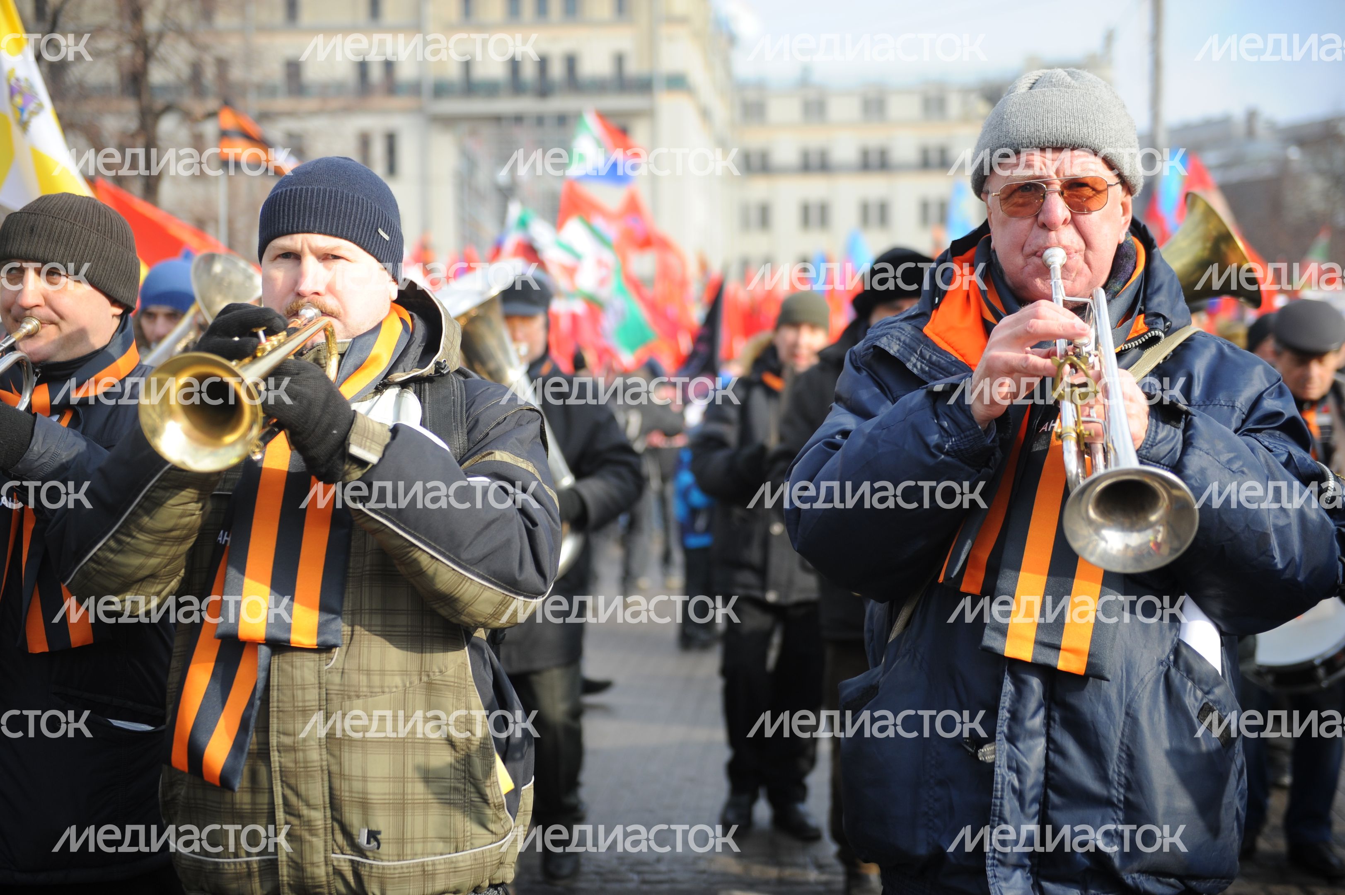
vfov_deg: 27.0
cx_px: 672
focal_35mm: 50
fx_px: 1867
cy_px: 448
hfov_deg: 39.6
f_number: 2.8
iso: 400
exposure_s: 1/2000
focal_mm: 50
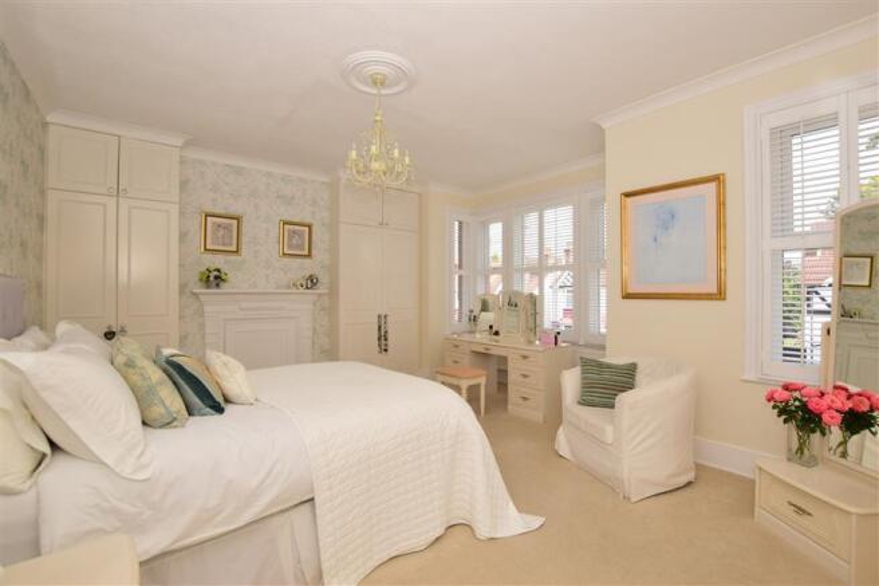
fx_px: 366
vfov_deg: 77.3
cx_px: 440
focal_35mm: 15
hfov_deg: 100.4
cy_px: 293
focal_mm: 10
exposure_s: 1/200
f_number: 7.1
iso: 400
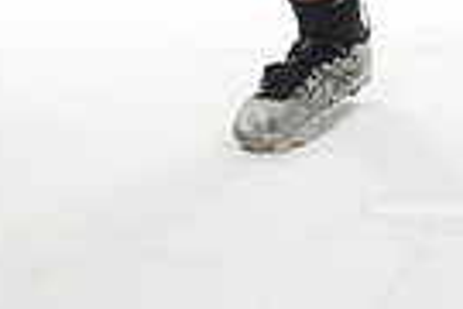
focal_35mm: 193
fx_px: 2482
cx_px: 490
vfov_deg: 6.8
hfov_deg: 10.5
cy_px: -388
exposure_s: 1/320
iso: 800
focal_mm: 58
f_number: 7.1
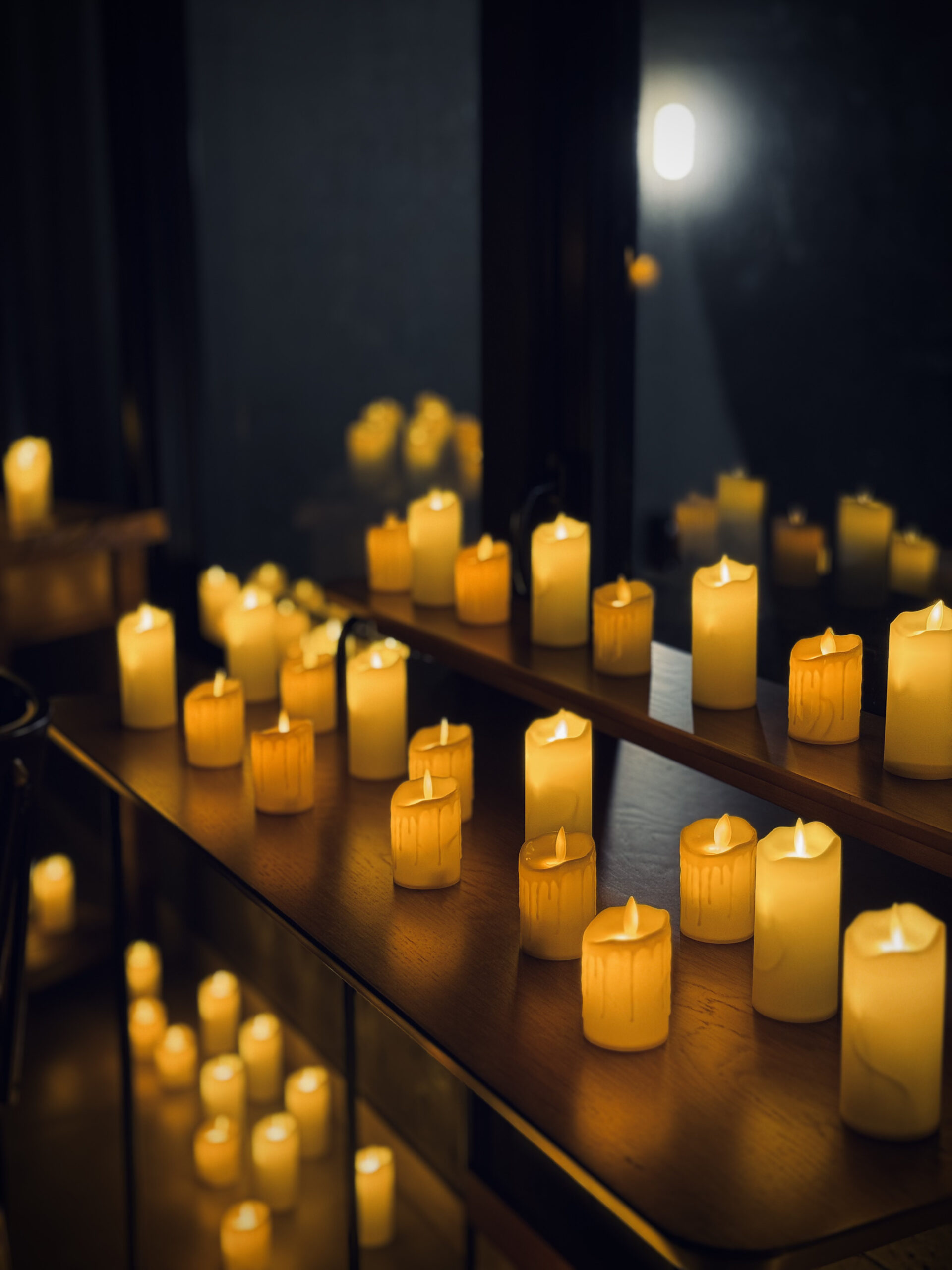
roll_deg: +0.9
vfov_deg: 39.7
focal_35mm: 48
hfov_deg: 30.3
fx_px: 1760
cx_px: 476
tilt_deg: -12.5
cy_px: 635
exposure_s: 1/60
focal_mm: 6.76
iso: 200
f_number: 1.78
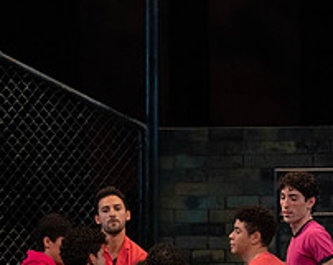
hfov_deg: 3.9
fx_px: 4832
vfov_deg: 3.1
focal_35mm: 491
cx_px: 33
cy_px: 267
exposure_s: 1/400
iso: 3200
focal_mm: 182
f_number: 4.5
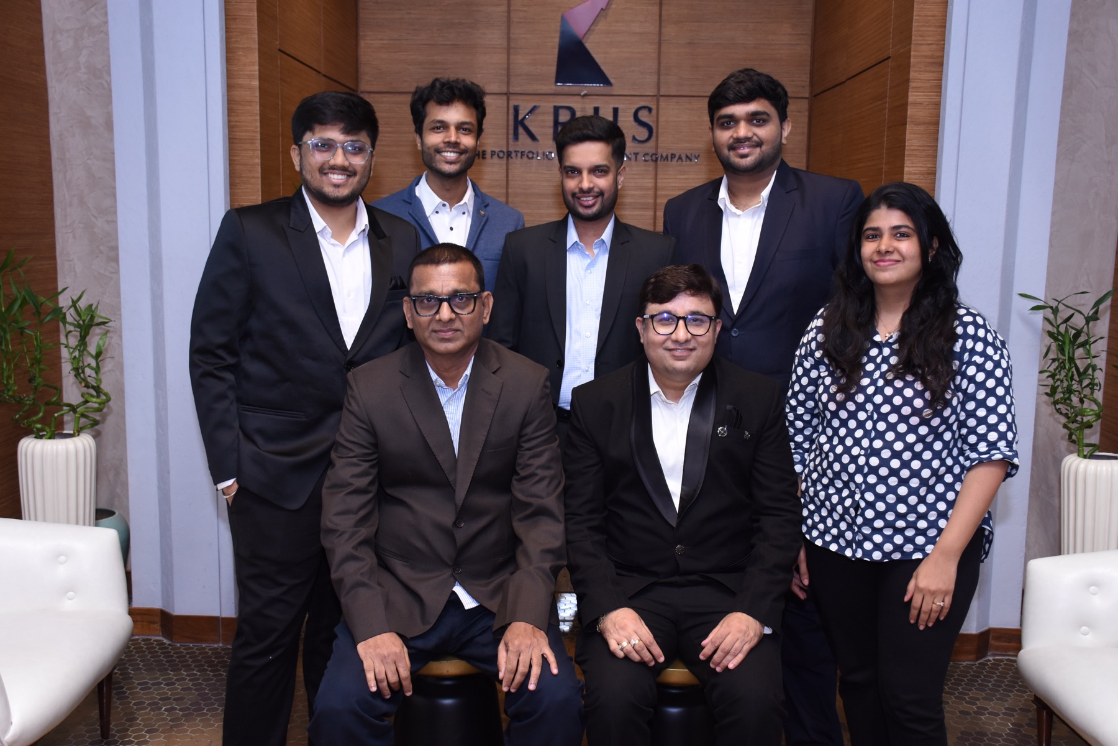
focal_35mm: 36
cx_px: 559
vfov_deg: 36.9
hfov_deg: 53.1
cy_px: 373
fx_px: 1118
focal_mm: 24
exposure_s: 1/125
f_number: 5.6
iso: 640
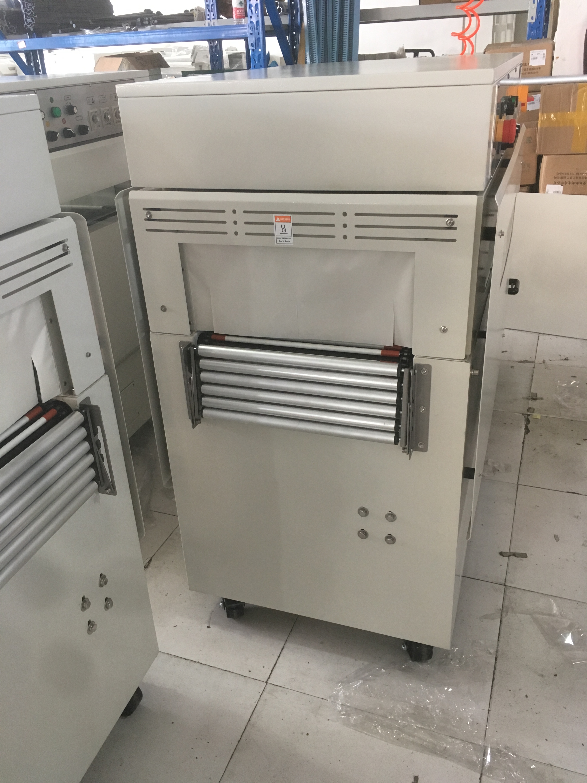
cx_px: 294
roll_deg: +2.9
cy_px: 392
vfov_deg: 61.7
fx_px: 656
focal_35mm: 29
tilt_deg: -27.7
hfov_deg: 48.2
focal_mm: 4.15
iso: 160
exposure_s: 1/33
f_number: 2.2
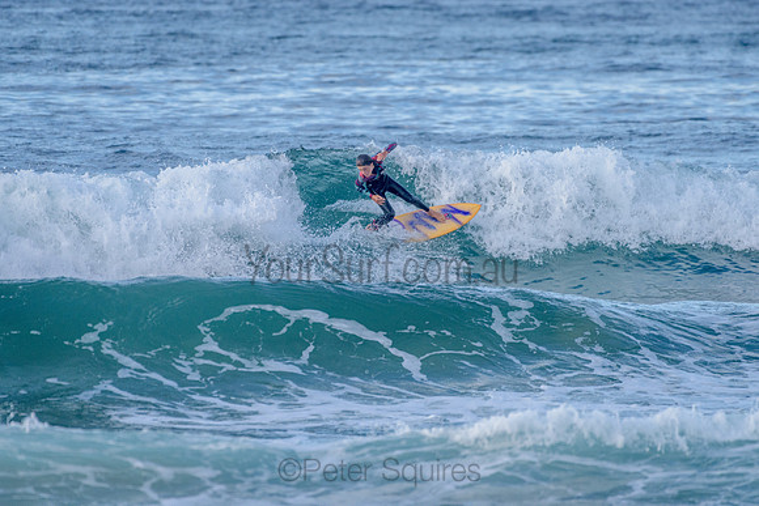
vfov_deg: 2.2
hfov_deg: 3.4
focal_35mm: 613
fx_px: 12926
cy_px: 196
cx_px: 390
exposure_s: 1/1250
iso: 360
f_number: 5.6
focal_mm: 500
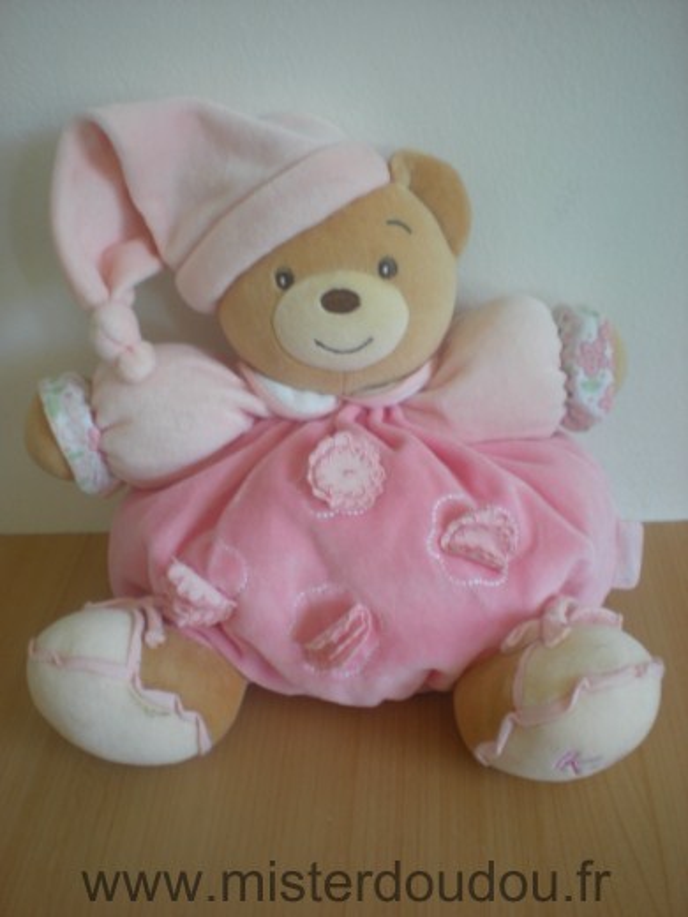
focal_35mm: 38
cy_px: 458
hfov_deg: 37.7
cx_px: 344
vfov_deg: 49.0
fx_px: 1007
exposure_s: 1/13.7
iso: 64
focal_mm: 6.3
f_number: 3.1
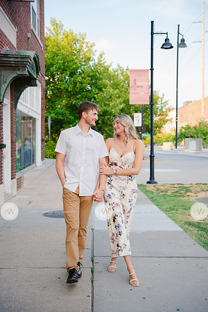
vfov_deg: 43.3
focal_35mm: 45
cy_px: 156
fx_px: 393
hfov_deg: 29.7
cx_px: 104
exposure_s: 1/250
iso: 250
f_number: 2.8
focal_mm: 45.3
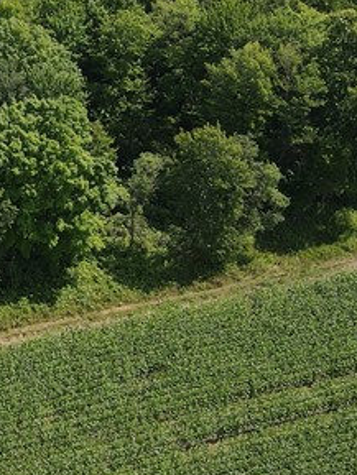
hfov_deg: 15.6
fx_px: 1168
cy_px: -31
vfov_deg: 21.9
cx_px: -219
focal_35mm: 85
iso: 100
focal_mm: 4.5
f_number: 2.8
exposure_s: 1/400
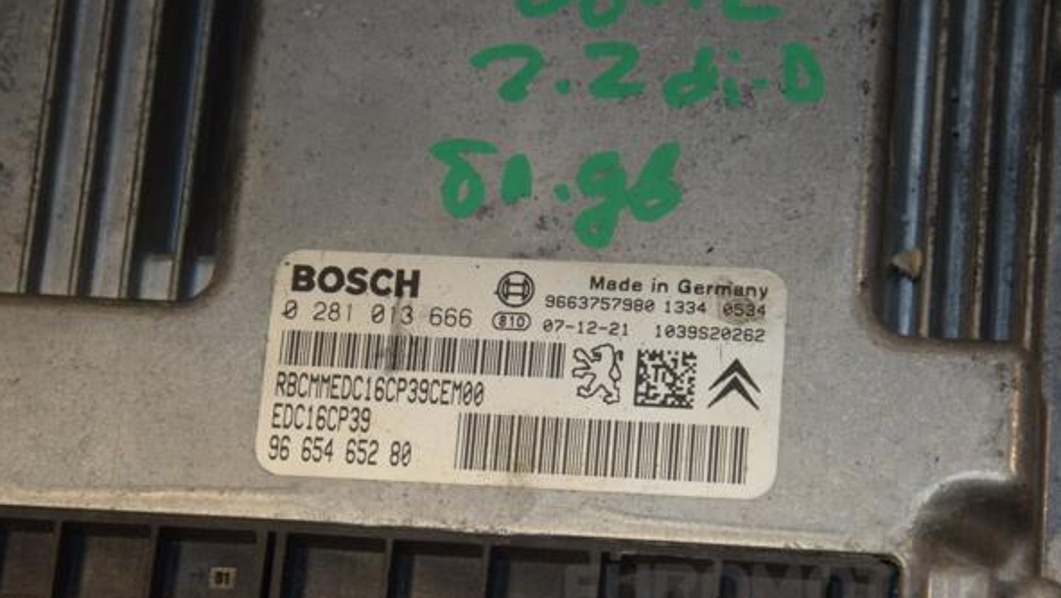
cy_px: 352
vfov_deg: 9.0
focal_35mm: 136
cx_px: 531
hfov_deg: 15.8
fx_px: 3815
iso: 800
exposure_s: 1/200
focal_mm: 85
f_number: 9
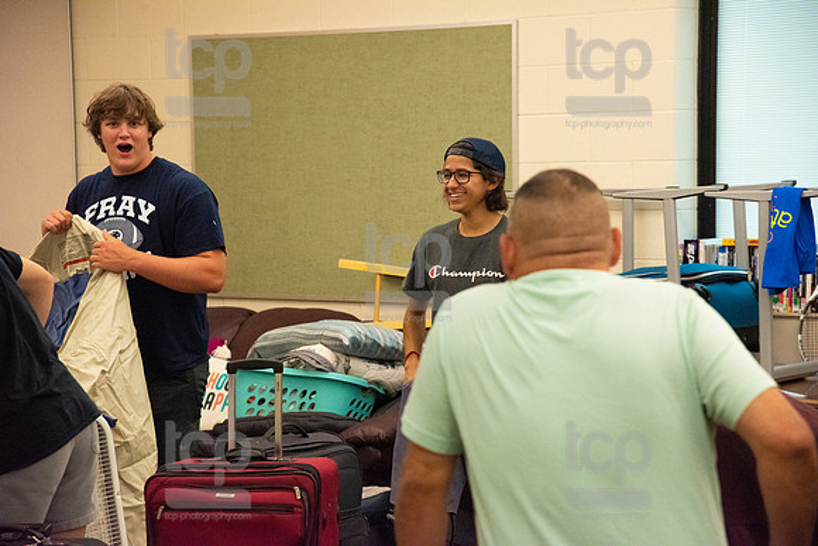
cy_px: 273
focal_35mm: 98
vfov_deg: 14.0
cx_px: 409
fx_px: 2227
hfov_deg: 20.8
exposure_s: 1/400
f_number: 5
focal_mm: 98
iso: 6400
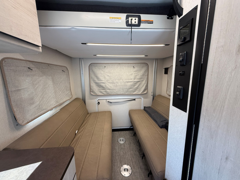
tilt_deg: -10.7
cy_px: 90
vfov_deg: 85.7
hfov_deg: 102.1
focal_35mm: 14
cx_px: 120
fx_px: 97
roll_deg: +1.9
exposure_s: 1/121
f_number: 2.2
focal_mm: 2.22
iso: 200
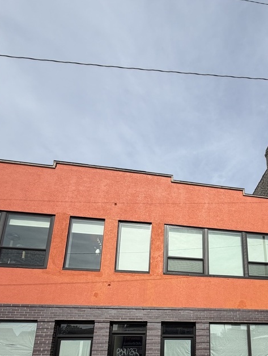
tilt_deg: +16.5
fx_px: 248
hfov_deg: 54.0
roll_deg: +0.7
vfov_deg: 64.4
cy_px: 292
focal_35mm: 24
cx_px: 203
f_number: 2.2
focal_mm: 2.22
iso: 20
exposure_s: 1/1167
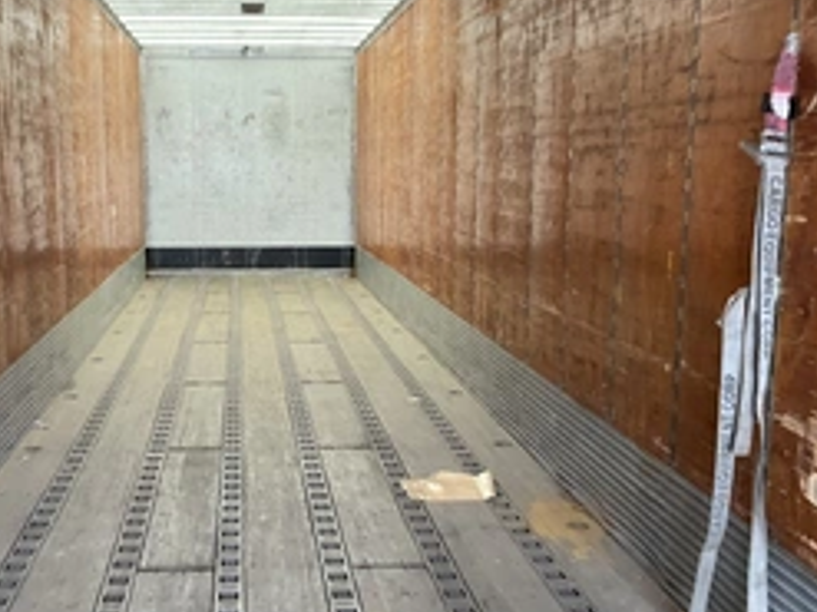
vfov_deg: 30.8
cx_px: 298
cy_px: 337
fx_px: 1109
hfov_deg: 40.1
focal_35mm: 47
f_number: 1.8
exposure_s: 1/78
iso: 64
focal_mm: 3
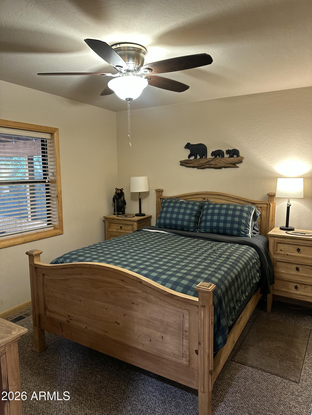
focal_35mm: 24
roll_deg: -0.2
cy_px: 208
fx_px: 288
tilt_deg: -6.5
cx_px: 156
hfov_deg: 56.8
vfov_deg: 71.6
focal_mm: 6.86
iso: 320
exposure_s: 1/60
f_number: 1.78
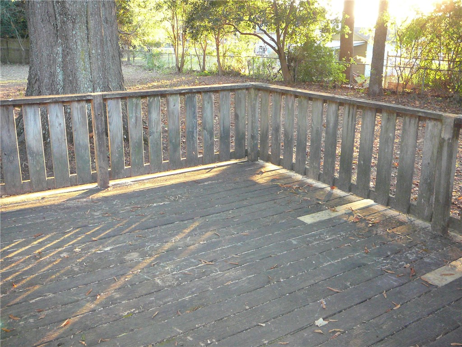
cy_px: 174
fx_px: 467
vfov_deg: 40.7
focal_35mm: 35
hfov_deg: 52.6
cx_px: 231
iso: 320
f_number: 2.8
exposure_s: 1/30
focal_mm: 5.2
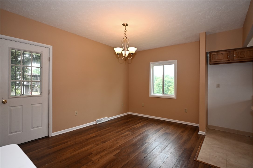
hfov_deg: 90.0
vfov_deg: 67.3
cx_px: 126
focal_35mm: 18
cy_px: 84
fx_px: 126
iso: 220
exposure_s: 1/60
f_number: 4
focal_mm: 12
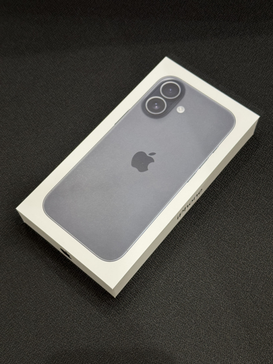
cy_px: 182
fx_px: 505
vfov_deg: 39.7
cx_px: 136
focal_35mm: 48
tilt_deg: -64.6
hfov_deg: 30.3
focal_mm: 6.76
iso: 100
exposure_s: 1/60
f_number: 1.78
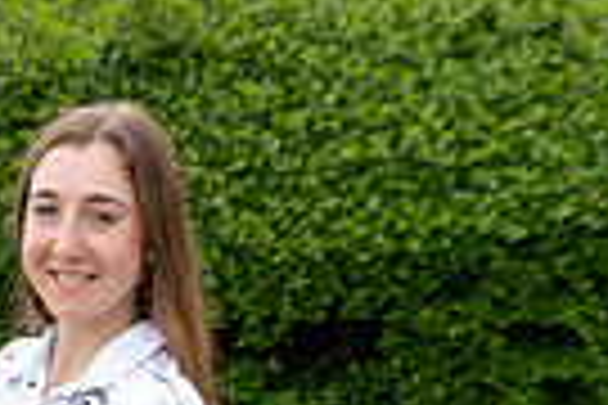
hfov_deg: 14.0
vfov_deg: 8.8
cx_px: -59
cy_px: 927
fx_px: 2415
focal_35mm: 143
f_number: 4
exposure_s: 1/250
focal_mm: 43
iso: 100
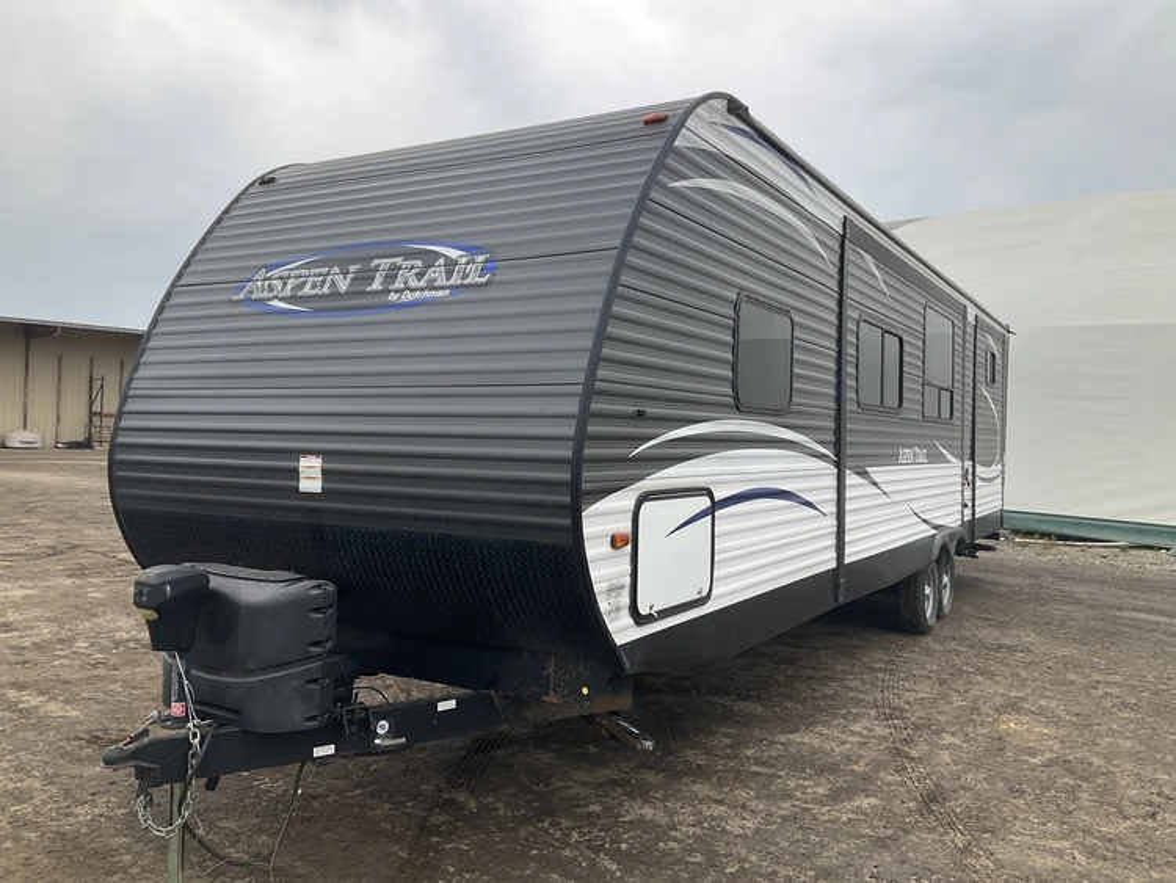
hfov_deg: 61.6
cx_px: 588
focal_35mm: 29
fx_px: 986
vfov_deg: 48.3
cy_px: 442
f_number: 1.8
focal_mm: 3
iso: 25
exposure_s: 1/370
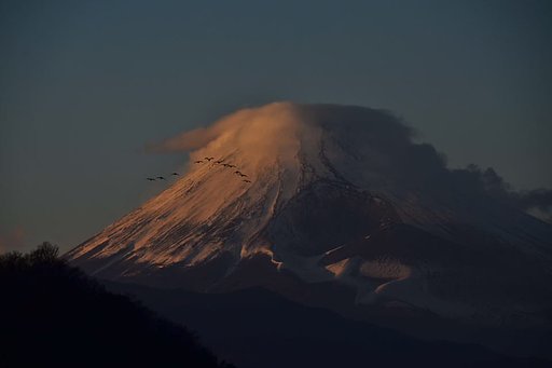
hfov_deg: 6.9
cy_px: 184
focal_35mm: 300
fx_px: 4598
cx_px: 276
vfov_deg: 4.6
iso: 220
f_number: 8
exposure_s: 1/200
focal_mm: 200
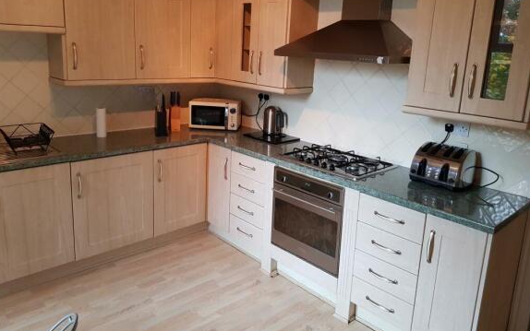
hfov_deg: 66.5
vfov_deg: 44.3
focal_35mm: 28
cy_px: 132
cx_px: 264
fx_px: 405
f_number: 1.7
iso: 200
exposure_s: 1/50
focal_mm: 4.2
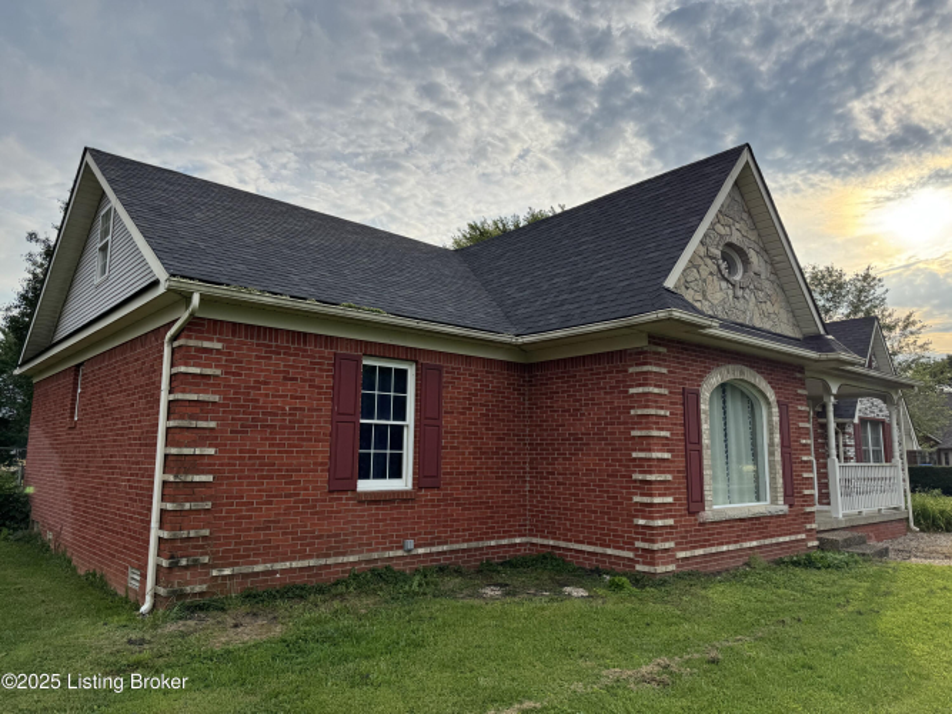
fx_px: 660
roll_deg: -1.8
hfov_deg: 71.6
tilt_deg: +9.1
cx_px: 476
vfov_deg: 56.8
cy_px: 357
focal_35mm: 24
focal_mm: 6.76
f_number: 1.78
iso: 80
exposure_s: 1/2604
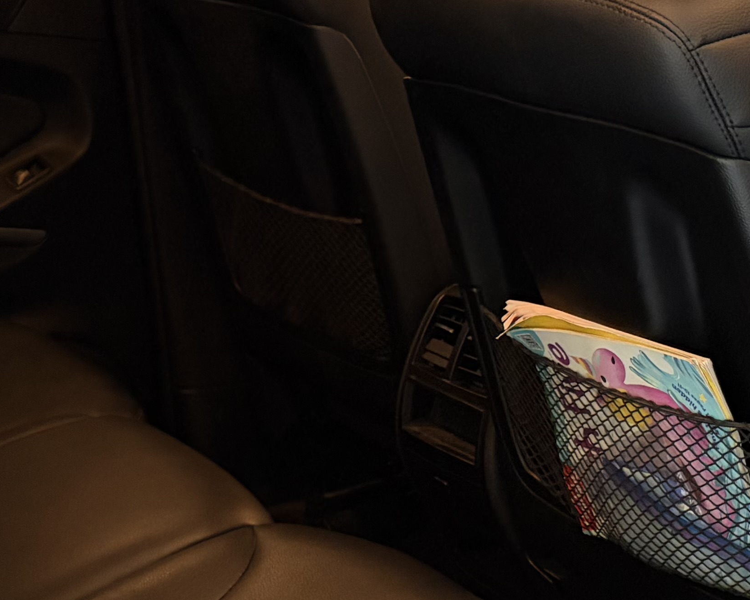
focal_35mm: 88
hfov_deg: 21.6
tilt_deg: -18.2
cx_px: 554
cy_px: 494
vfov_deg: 17.3
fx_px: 1954
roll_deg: -0.9
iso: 800
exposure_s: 1/30
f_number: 1.6
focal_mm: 5.96
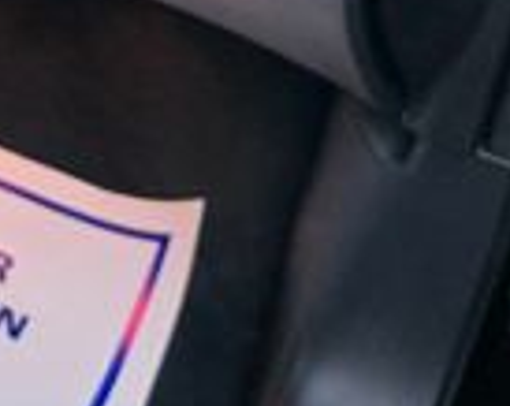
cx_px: -372
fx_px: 1581
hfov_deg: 15.9
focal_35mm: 105
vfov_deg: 13.9
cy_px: -175
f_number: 1.7
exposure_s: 1/120
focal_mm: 6.3
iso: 1000
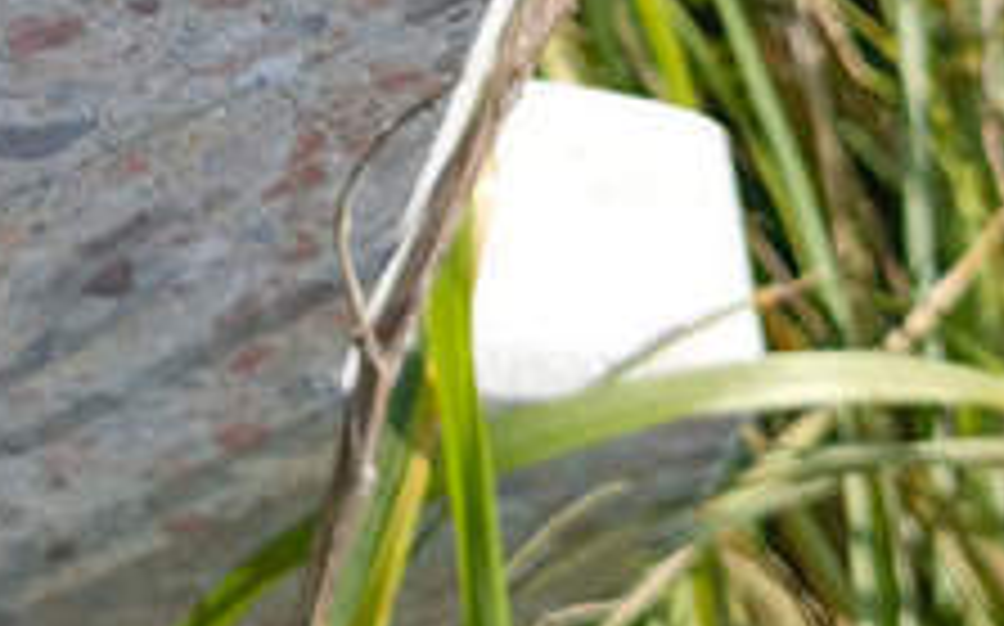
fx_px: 2597
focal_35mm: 95
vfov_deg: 13.0
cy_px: -315
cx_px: 225
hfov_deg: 21.6
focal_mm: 4.76
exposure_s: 1/572
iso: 109
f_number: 1.69
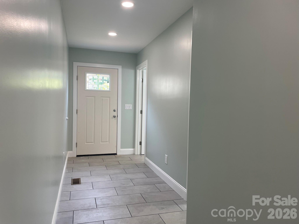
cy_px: 112
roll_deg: -0.9
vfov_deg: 53.1
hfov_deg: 67.3
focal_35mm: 26
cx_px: 150
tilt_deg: -2.4
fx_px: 225
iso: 80
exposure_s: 1/120
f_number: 1.6
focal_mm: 4.2
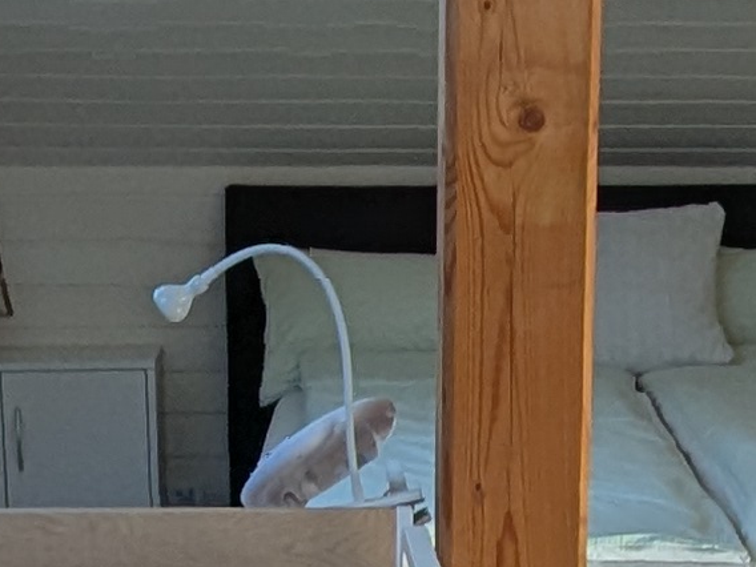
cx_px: 439
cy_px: 741
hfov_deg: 17.1
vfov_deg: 12.5
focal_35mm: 115
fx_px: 2512
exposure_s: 1/192
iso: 66
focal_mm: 2.35
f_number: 2.2
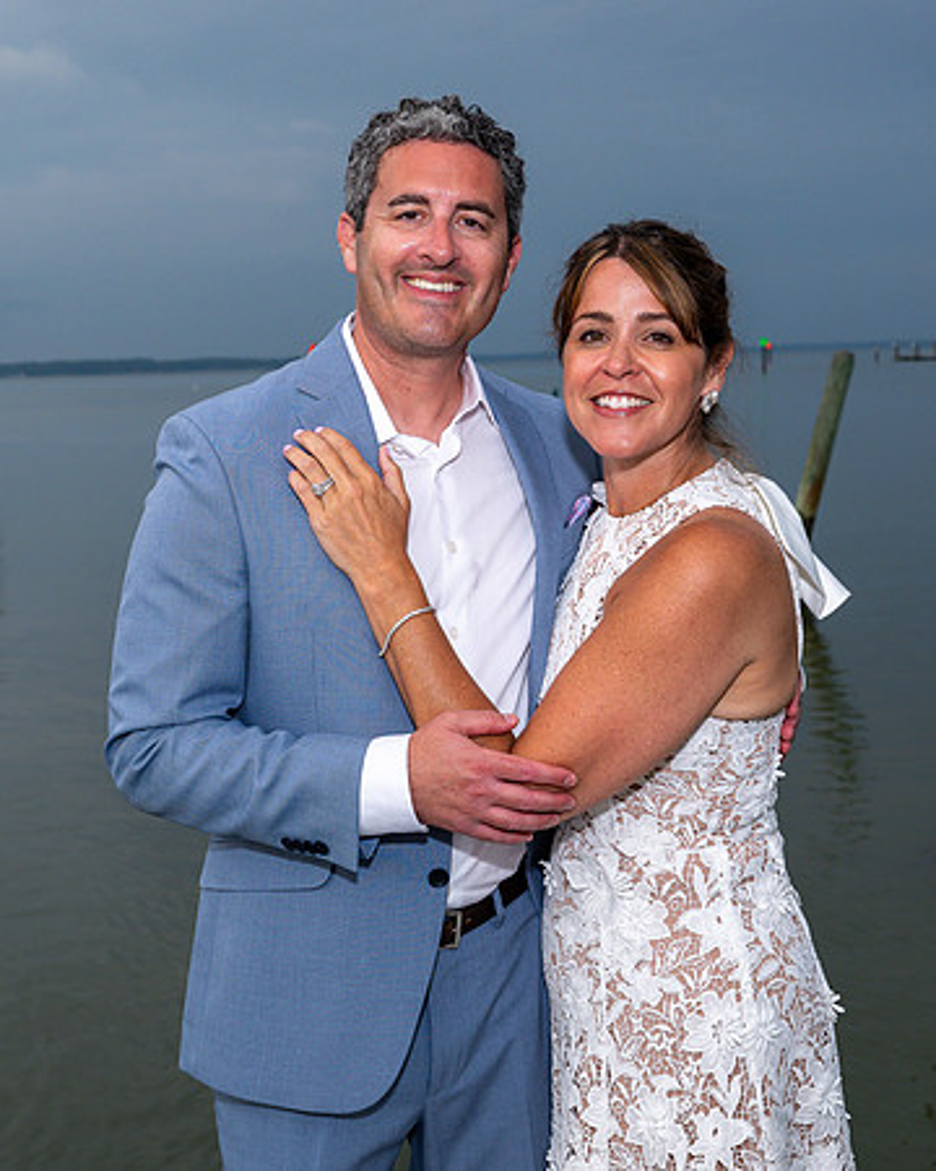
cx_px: 637
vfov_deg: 31.7
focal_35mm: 59
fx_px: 2057
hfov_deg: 25.5
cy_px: 565
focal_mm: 40
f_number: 7.1
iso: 500
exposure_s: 1/250
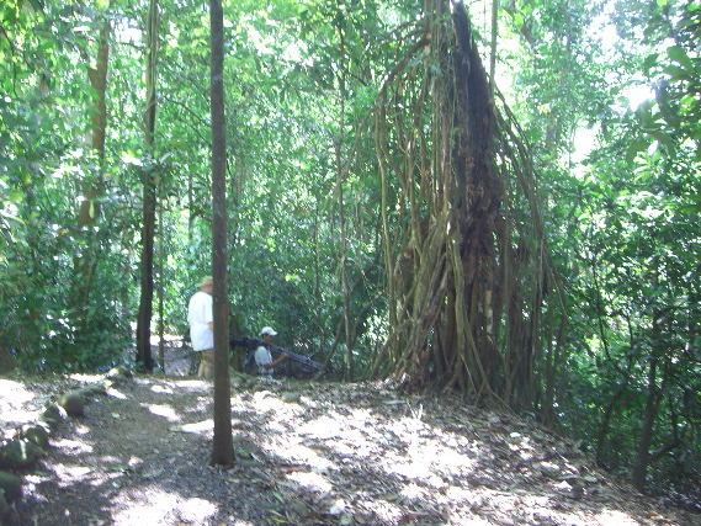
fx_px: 770
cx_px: 350
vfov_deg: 37.7
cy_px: 263
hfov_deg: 49.0
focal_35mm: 38
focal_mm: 6.2
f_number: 2.7
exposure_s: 1/10
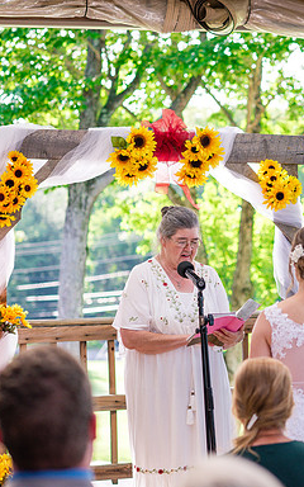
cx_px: 310
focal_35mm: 131
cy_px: 244
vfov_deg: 15.9
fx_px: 1737
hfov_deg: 9.9
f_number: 3.2
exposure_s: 1/400
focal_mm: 85
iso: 400
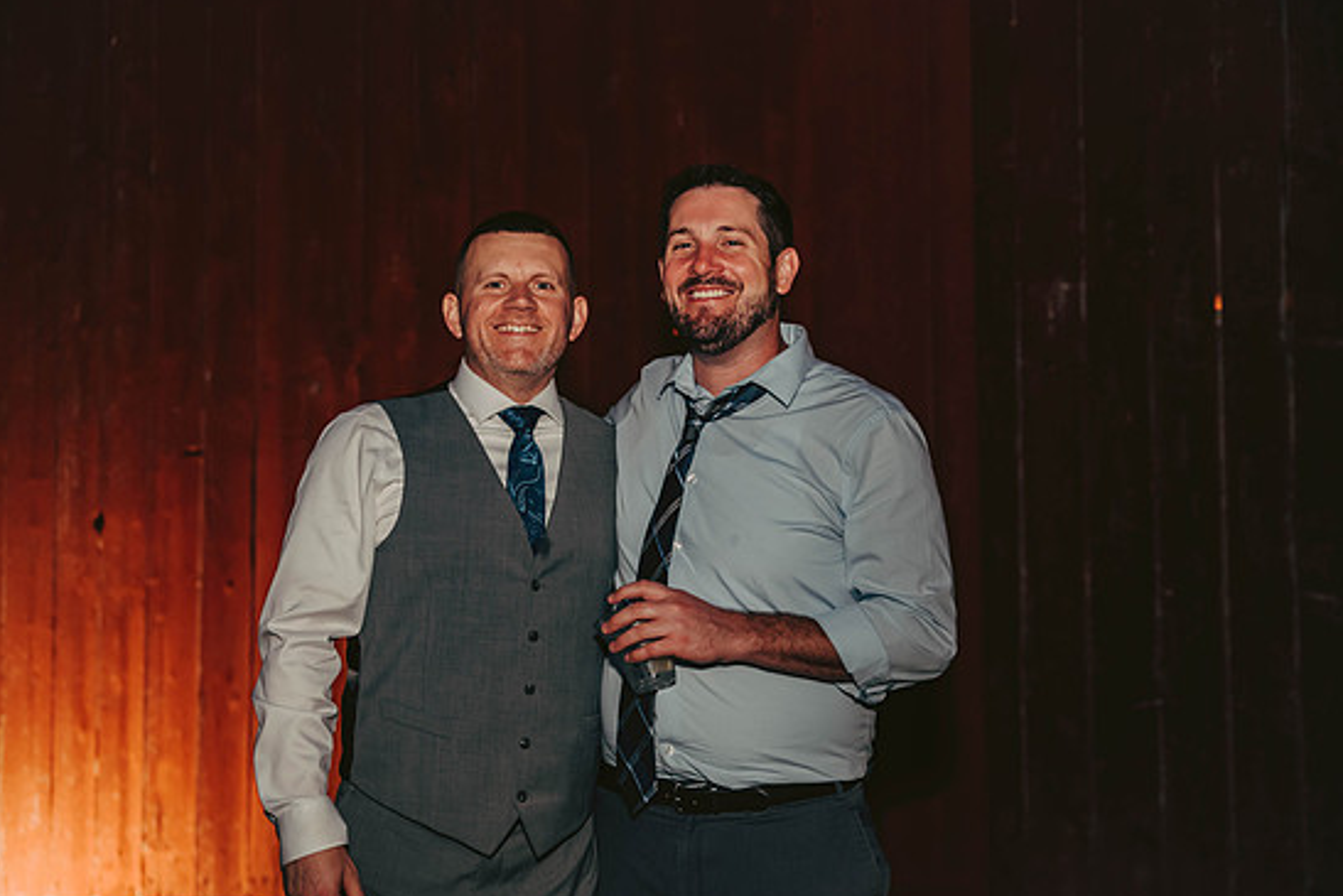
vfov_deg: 25.5
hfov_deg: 37.5
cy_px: 443
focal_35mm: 53
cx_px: 641
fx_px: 1978
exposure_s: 1/125
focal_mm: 50
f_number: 2.8
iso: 1250
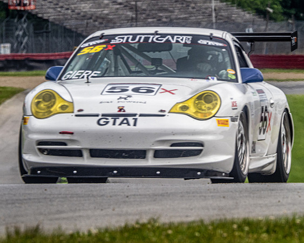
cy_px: 113
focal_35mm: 939
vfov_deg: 1.6
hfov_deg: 2.1
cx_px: 174
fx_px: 8443
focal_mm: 420
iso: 320
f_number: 11
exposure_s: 1/320
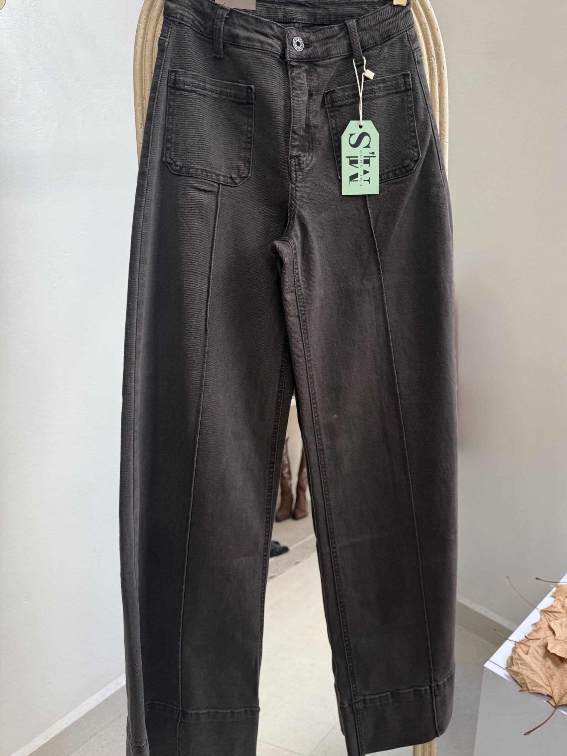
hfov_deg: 51.2
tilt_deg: -17.4
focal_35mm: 27
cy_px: 367
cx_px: 318
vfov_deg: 65.3
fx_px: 590
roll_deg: +0.0
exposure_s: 1/100
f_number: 1.78
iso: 80
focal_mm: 6.76
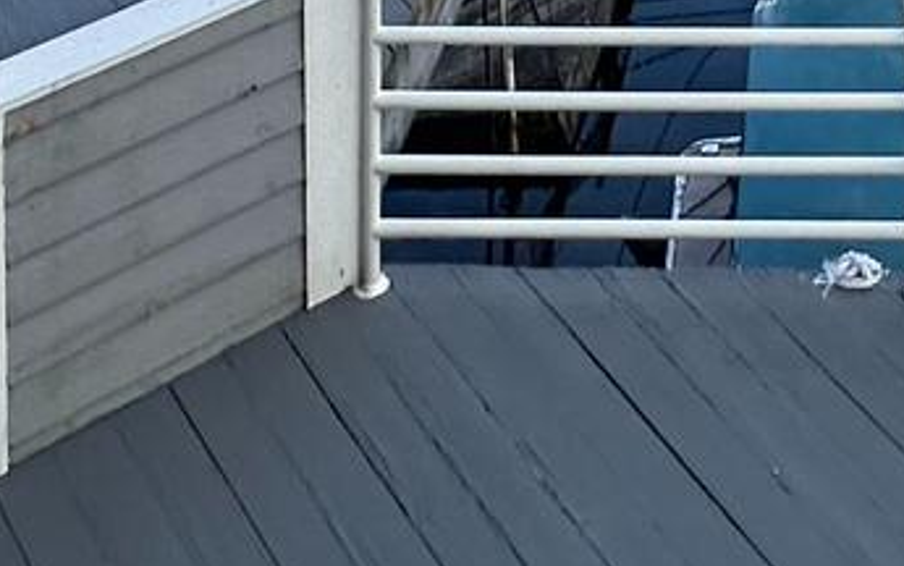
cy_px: -1308
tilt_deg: -0.5
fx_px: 2169
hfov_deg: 21.4
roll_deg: +0.3
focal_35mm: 88
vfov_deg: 9.7
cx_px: 1166
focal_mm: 2.22
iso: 40
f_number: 2.2
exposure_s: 1/292
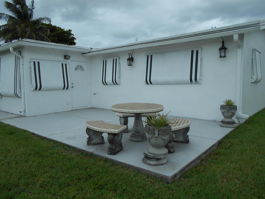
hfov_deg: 67.3
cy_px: 100
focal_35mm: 26
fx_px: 199
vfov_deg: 53.1
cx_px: 132
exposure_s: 1/1250
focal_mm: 4.6
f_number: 3.2
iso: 80
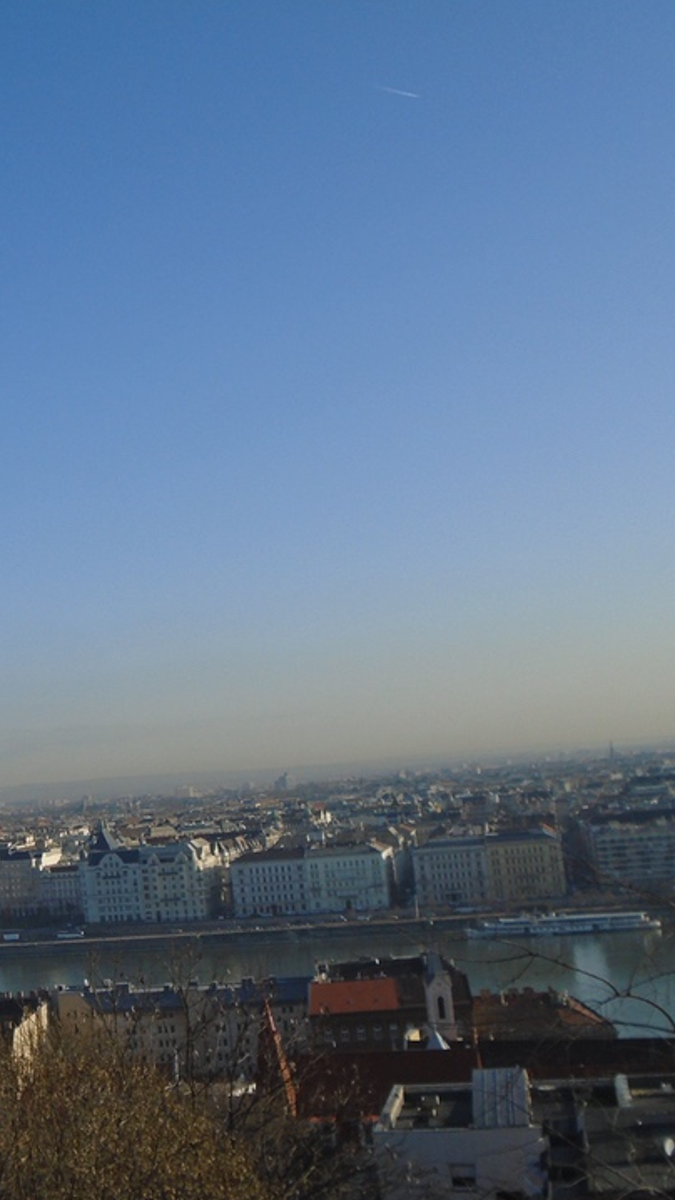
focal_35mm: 53
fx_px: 1686
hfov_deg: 21.9
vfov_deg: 39.2
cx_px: 28
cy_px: 600
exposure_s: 1/200
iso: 100
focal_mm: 6.4
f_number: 9.5
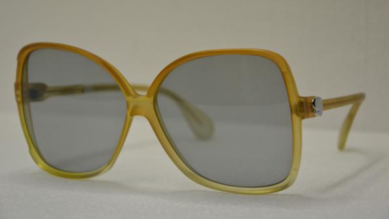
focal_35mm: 127
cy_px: 93
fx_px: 1310
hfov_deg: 16.9
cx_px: 196
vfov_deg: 9.5
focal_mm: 80
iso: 560
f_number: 5.3
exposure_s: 1/60
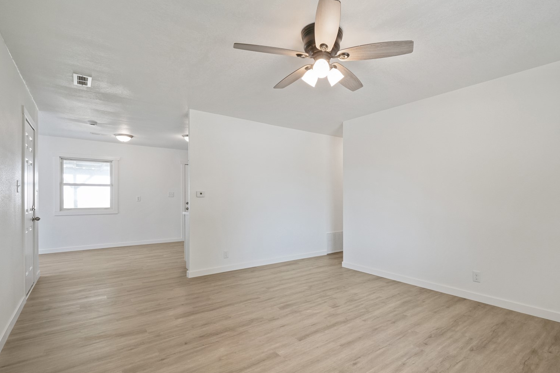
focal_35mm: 18
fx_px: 280
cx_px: 311
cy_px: 196
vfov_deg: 67.3
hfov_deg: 89.7
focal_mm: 16
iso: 400
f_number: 10
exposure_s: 1/20
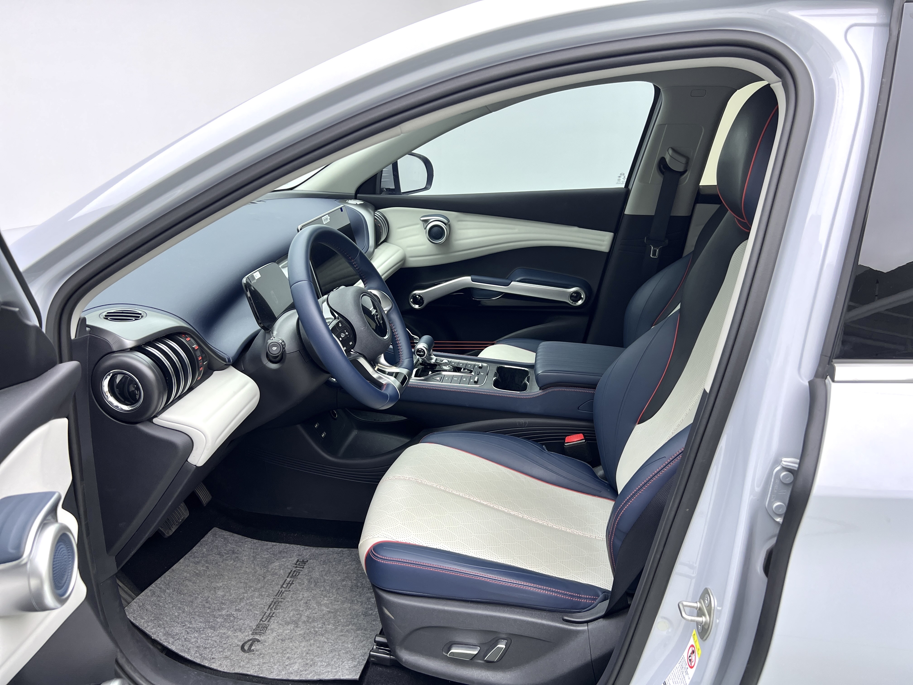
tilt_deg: -20.0
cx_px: 456
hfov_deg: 67.3
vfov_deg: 53.1
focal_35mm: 26
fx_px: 686
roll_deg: -0.7
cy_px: 342
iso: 80
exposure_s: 1/121
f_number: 1.5
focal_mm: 5.7
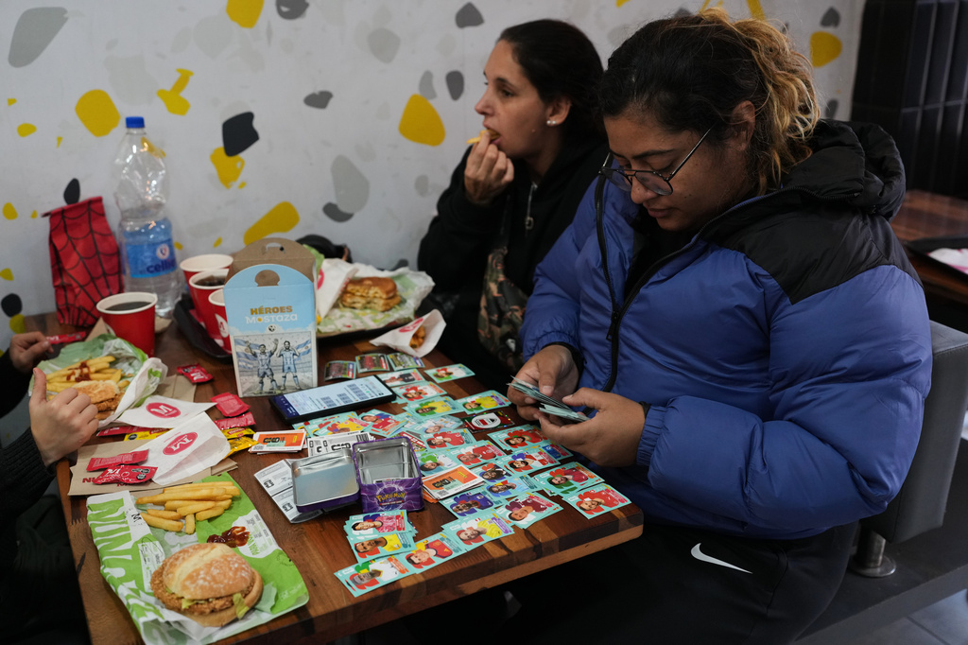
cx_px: 484
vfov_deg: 37.8
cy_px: 322
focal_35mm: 35
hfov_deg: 54.4
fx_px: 941
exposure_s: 1/250
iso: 2000
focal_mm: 35
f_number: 3.2
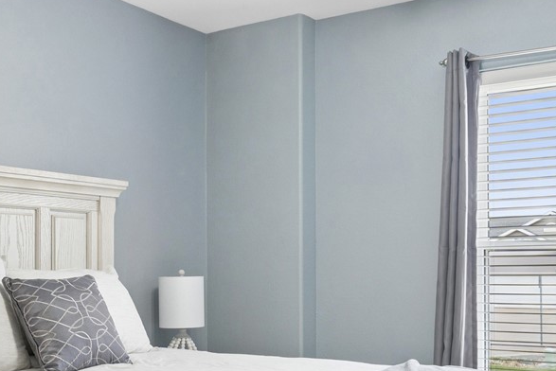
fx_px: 803
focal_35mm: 52
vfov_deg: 25.8
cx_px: 215
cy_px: 265
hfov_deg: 38.0
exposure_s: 1/25
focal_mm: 18
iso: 400
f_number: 8
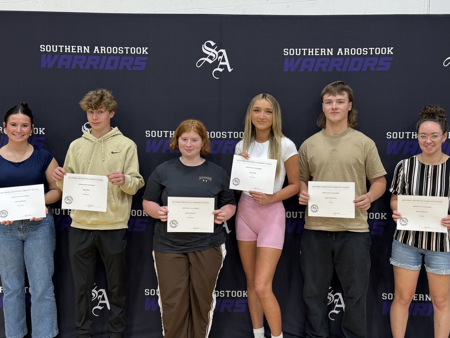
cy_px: 169
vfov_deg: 30.3
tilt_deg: -5.4
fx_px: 624
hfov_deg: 39.7
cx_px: 225
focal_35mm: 48
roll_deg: -0.6
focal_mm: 6.76
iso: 125
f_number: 1.78
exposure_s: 1/59
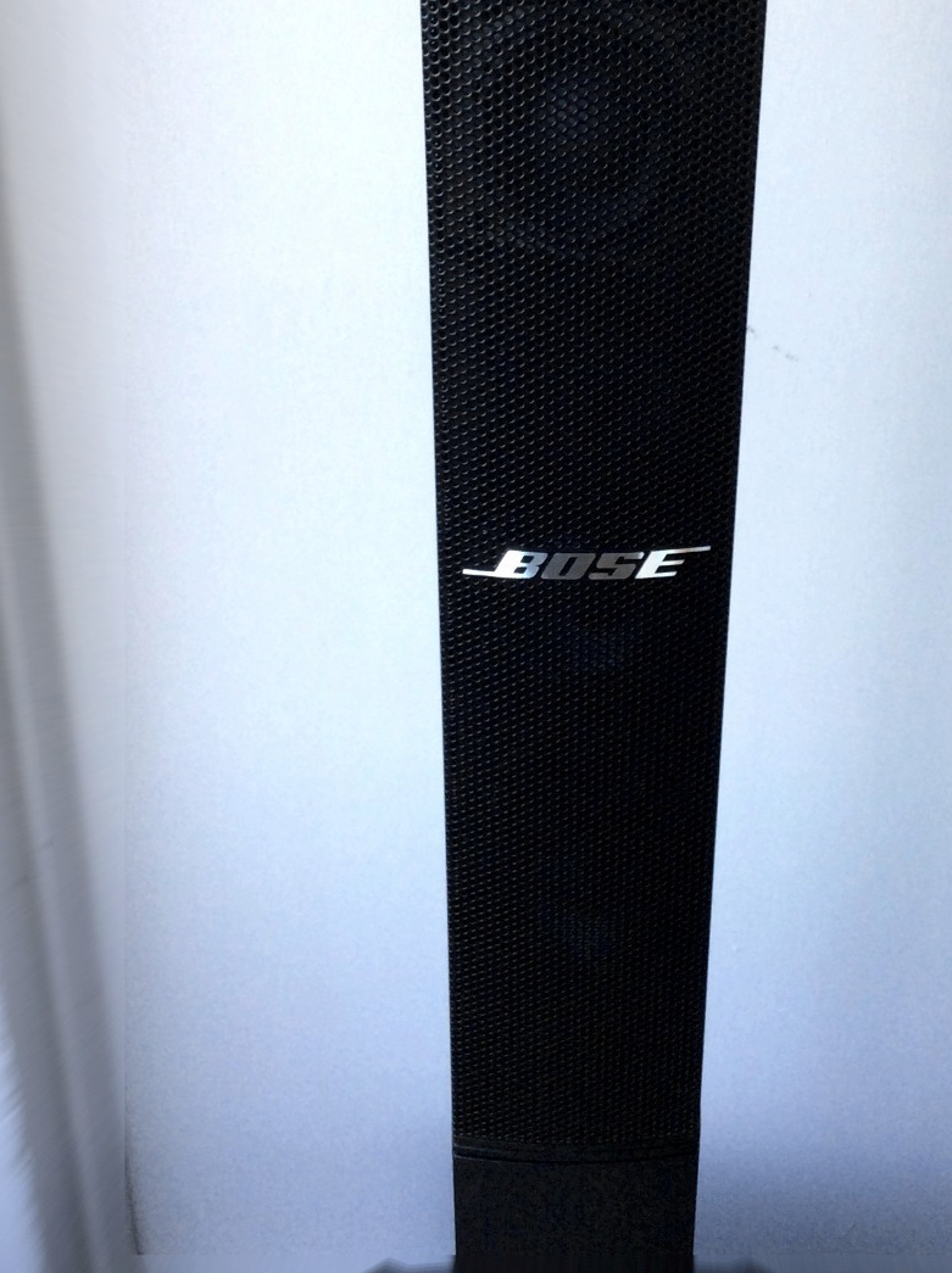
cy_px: 509
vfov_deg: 38.8
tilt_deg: -28.4
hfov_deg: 29.4
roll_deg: -3.3
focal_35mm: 49
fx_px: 1801
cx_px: 634
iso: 40
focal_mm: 3.3
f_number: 2.4
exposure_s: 1/30
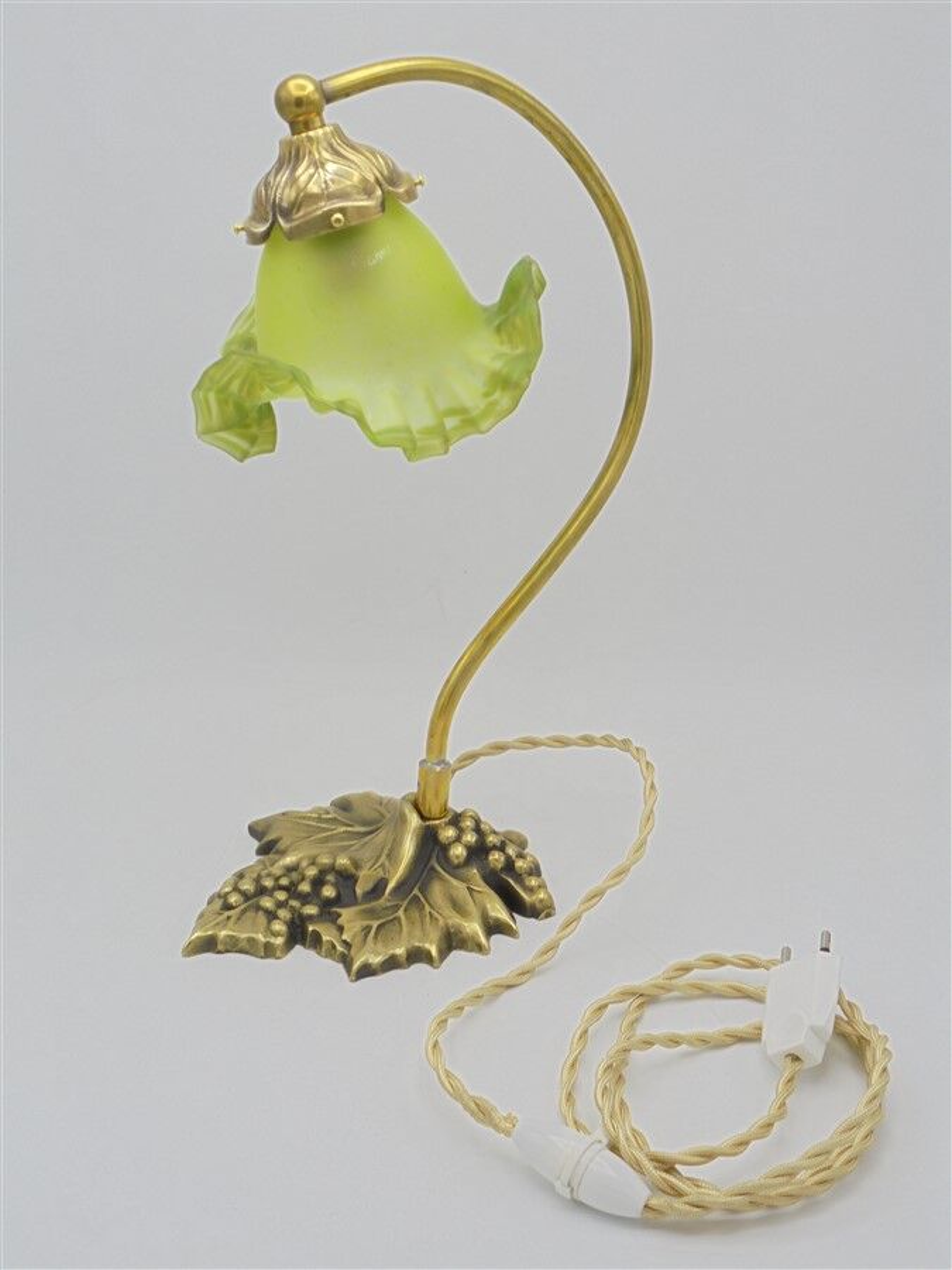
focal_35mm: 43
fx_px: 1577
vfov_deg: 43.9
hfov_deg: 33.6
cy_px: 635
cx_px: 476
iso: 100
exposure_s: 1/40
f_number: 4.5
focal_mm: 7.8
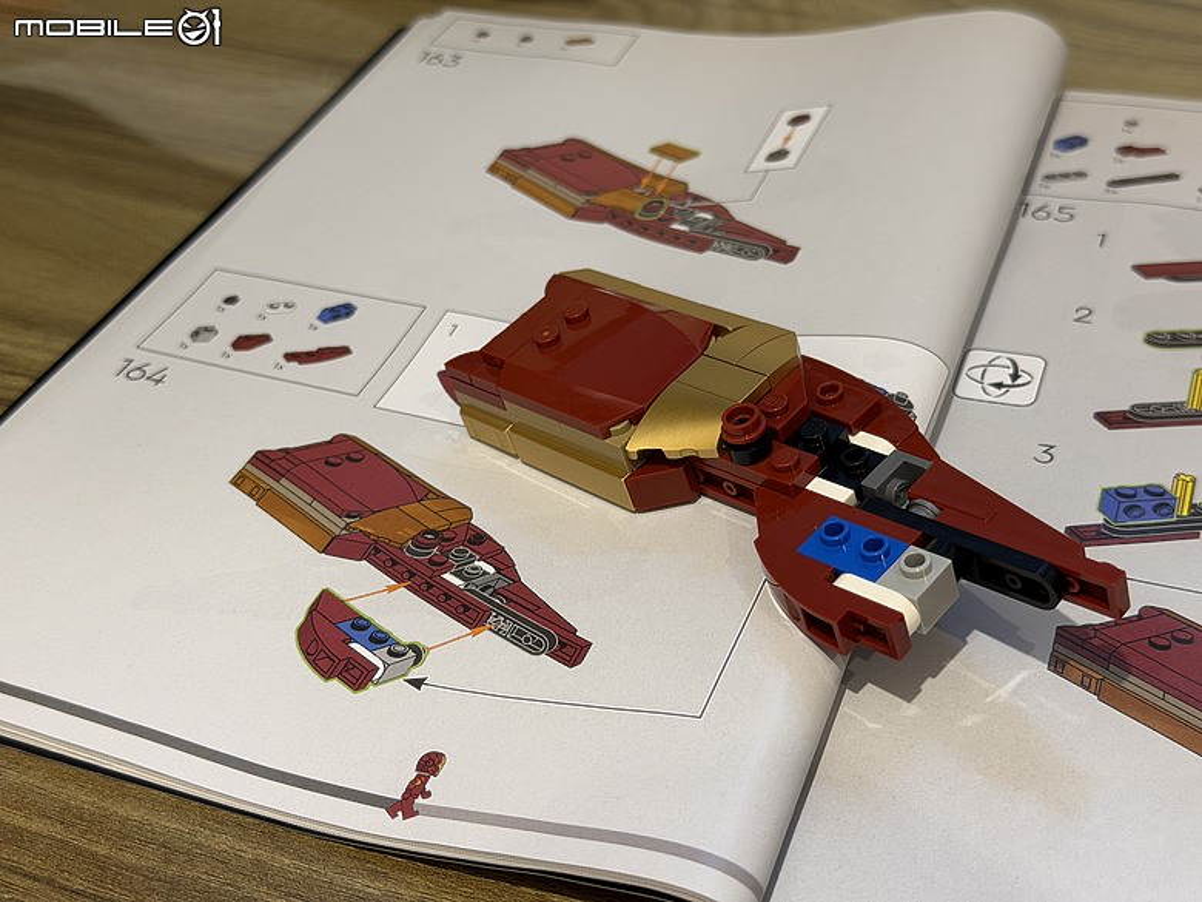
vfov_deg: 30.3
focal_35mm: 48
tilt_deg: -39.7
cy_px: 451
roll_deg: +4.9
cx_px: 601
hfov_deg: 39.7
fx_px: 1667
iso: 200
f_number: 1.78
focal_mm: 6.76
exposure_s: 1/60
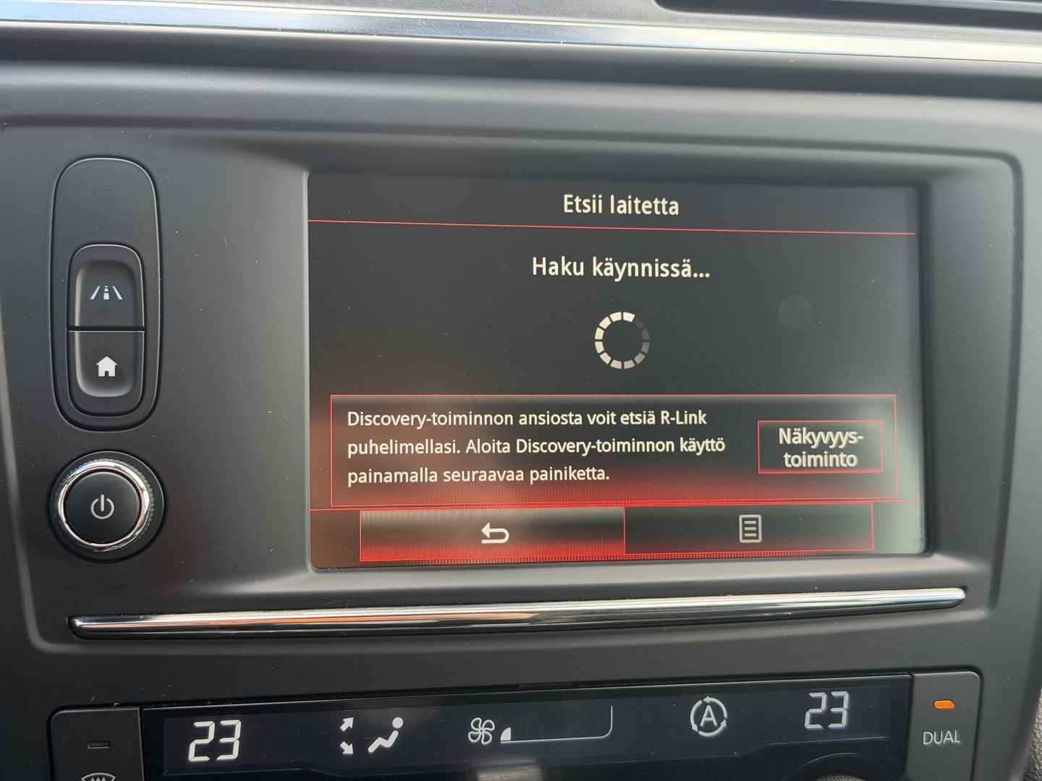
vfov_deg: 30.3
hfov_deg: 39.7
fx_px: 1445
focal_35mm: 48
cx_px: 521
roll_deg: -3.2
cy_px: 390
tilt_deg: -21.3
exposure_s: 1/92
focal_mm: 6.76
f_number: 1.78
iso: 100
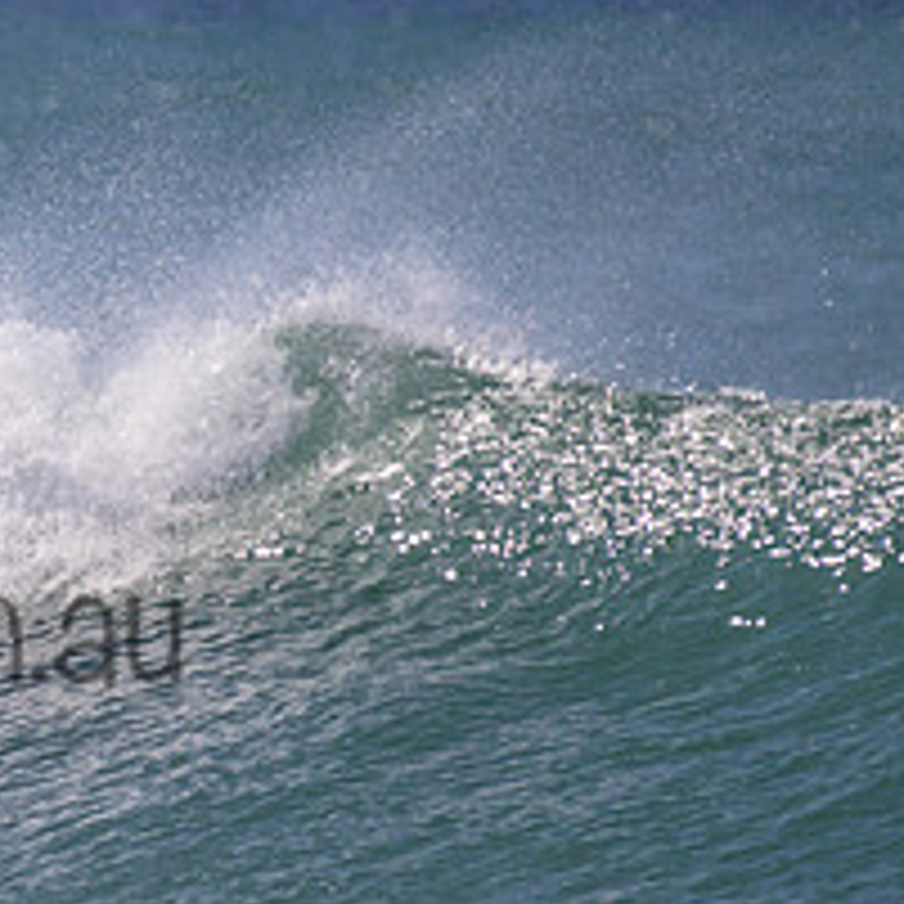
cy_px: 578
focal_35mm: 1964
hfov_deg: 0.9
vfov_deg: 0.9
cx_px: -292
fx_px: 58028
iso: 640
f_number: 11
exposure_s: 1/2000
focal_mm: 800
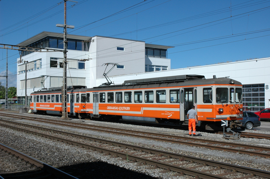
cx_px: 135
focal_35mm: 46
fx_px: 348
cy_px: 90
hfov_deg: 42.4
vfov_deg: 28.9
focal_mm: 31
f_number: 10
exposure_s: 1/400
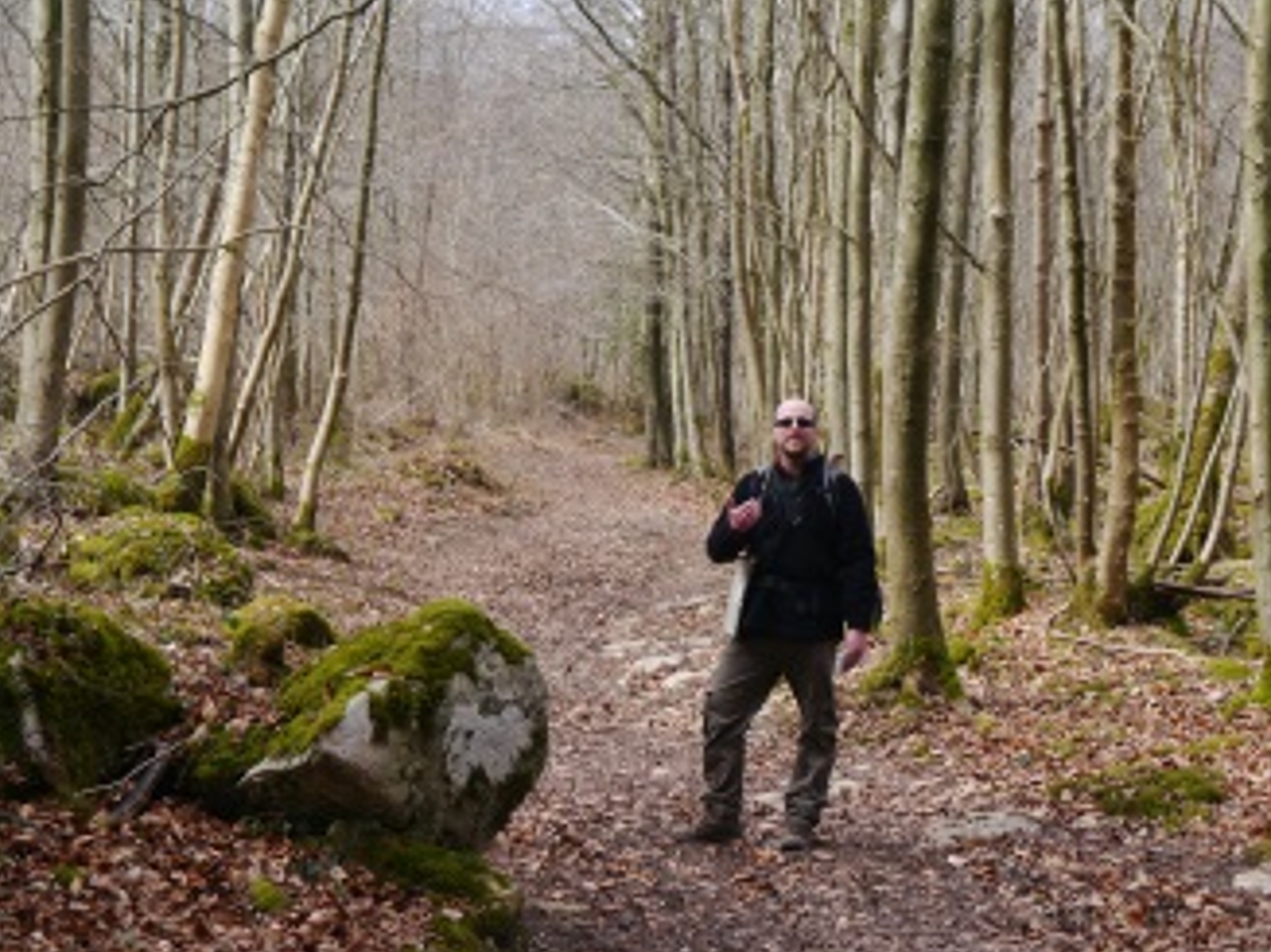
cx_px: 750
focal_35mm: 82
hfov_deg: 23.8
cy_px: 598
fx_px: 3010
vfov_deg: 18.0
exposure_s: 1/125
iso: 160
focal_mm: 31
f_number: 6.3
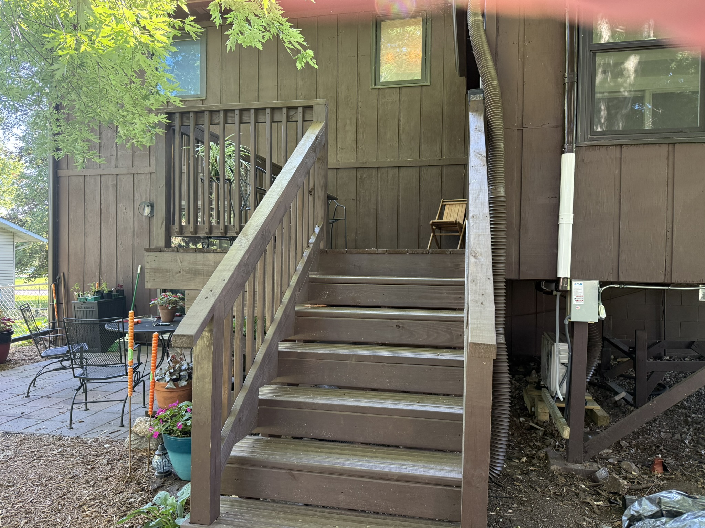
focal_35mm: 24
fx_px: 489
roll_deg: -0.9
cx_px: 352
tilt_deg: -1.4
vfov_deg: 56.8
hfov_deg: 71.6
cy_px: 264
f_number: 1.78
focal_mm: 6.76
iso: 200
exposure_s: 1/133
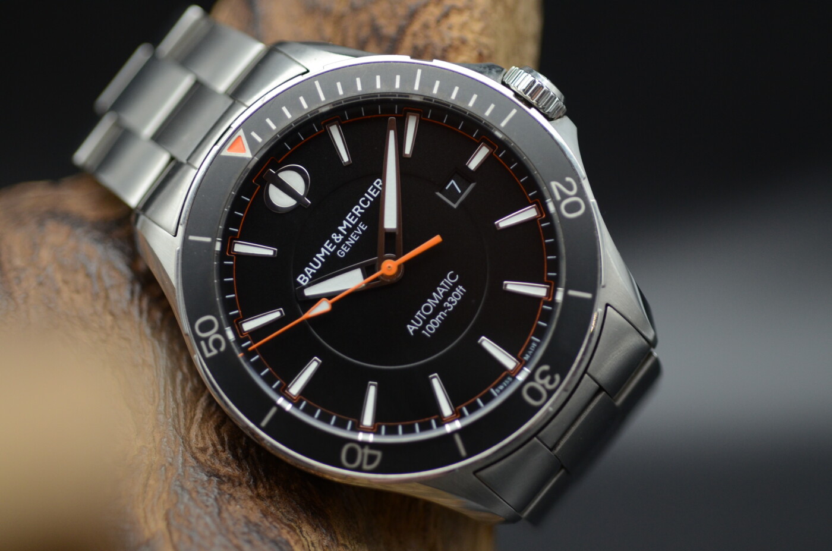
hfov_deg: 22.7
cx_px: 416
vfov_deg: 15.1
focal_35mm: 90
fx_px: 2076
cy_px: 276
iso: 800
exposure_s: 1/500
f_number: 3.2
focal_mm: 60
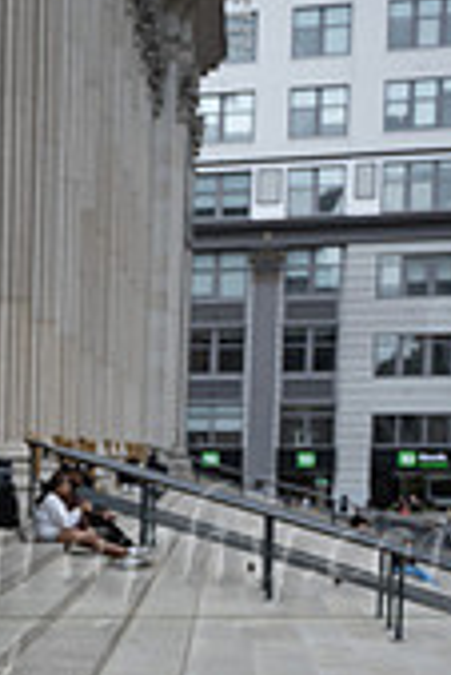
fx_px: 1800
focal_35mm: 96
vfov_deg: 20.8
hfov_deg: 12.3
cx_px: -503
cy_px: 613
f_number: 2.8
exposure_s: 1/2500
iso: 400
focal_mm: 28
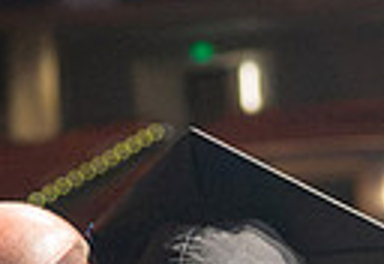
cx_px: 408
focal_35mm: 367
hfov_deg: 5.5
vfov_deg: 3.8
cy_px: 379
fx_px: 3952
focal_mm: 65
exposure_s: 1/200
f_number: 4
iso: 4000
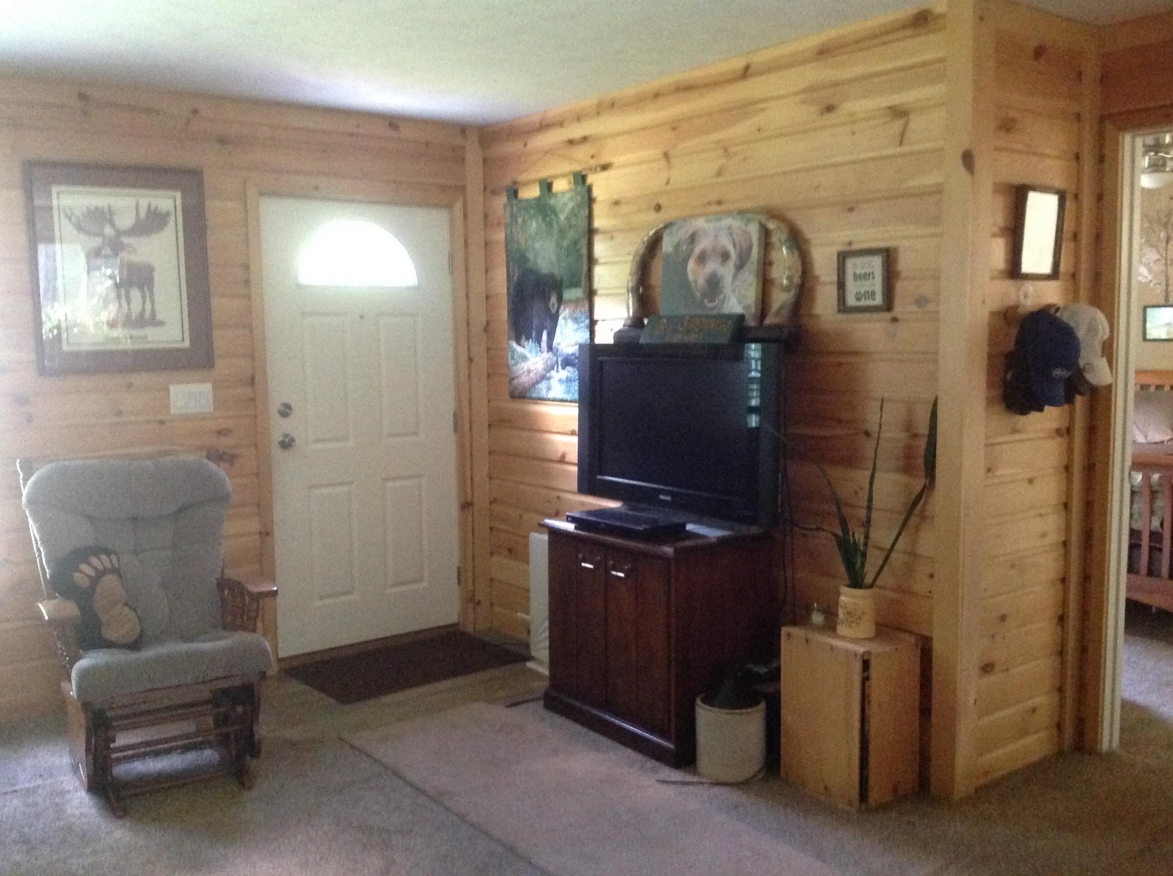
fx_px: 1184
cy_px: 438
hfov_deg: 52.7
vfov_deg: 40.6
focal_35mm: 35
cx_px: 586
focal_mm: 4.28
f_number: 2.4
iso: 800
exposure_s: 1/15
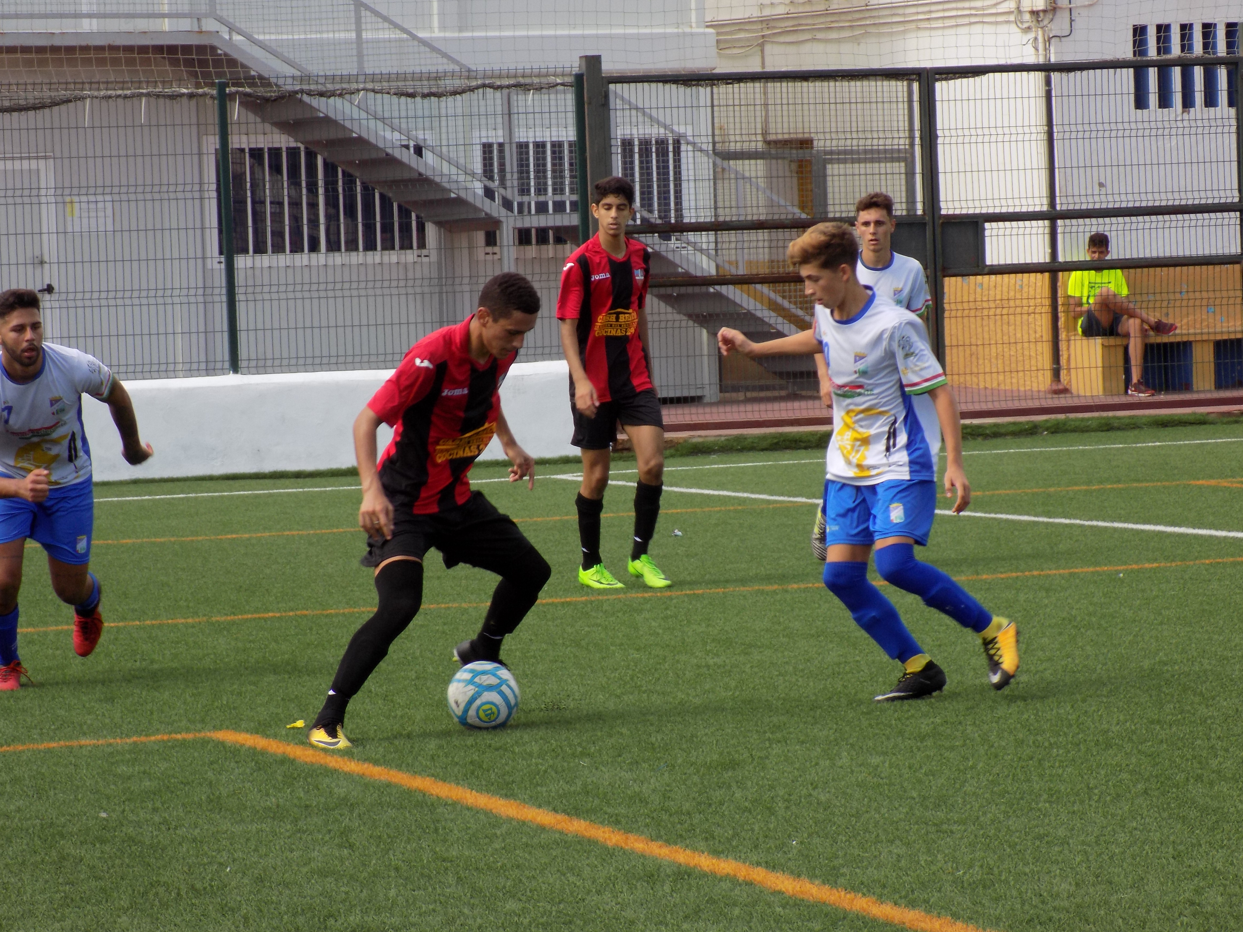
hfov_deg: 11.8
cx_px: 622
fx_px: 6033
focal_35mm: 168
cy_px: 466
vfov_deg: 8.8
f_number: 5.3
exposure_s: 1/250
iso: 80
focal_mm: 29.9
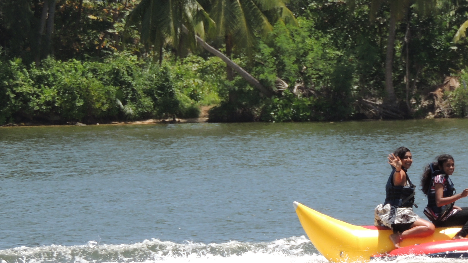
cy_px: 207
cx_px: 297
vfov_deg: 4.4
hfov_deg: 7.7
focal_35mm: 279
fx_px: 3462
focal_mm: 24
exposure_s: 1/500
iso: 100
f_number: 4.3
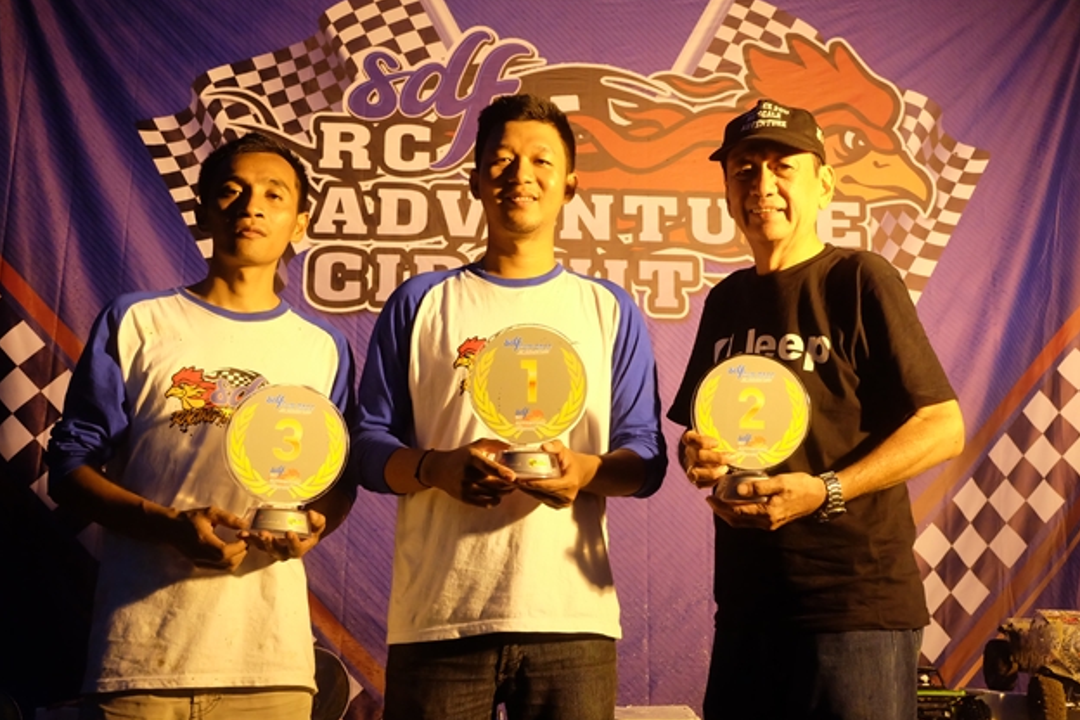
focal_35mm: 39
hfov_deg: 49.6
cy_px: 354
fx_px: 1170
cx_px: 543
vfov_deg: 34.2
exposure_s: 1/250
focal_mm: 25.6
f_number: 5.6
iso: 5000
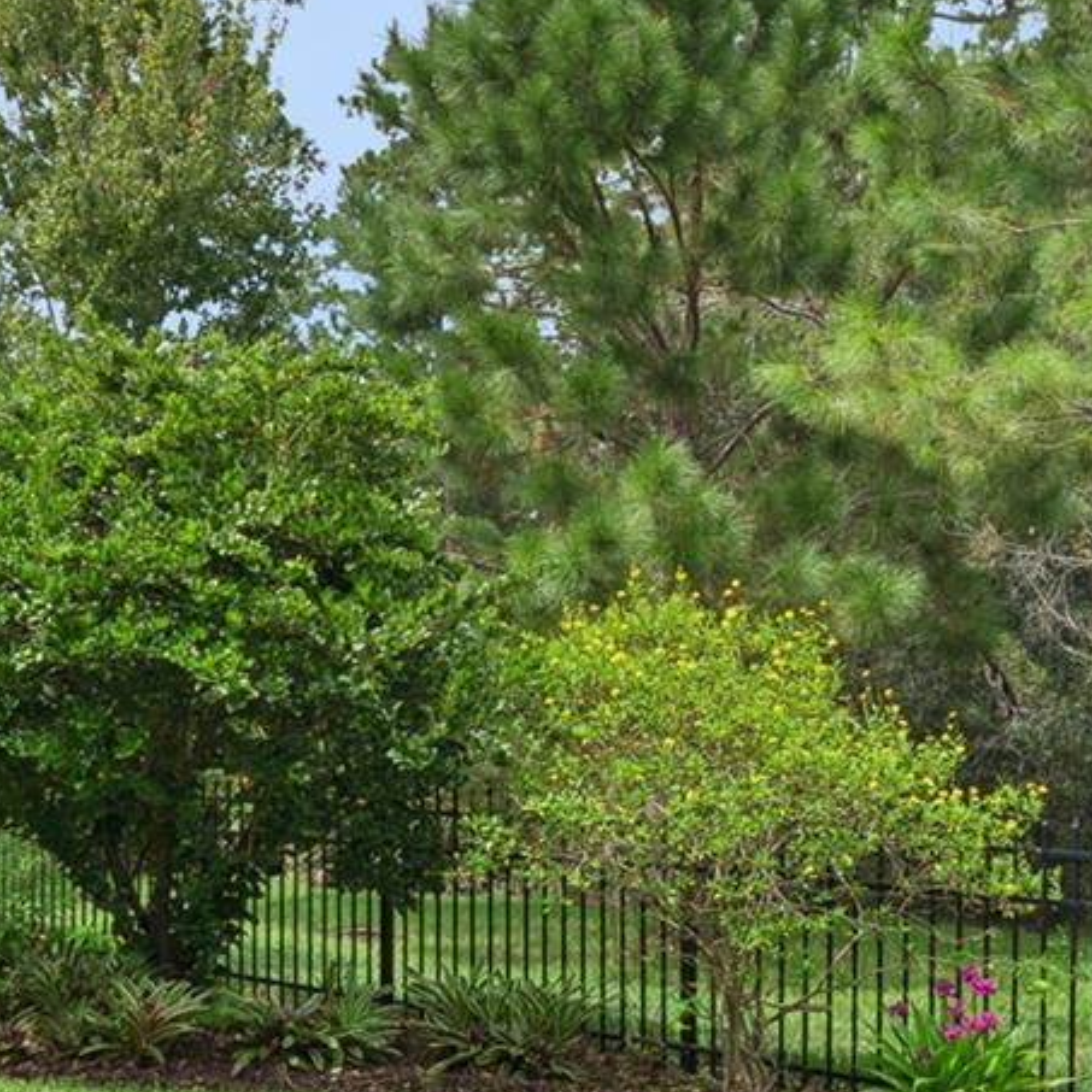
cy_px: 721
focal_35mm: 48
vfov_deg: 35.0
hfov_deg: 35.4
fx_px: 1713
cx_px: 562
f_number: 10
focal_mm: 16
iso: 80
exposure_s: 1/50
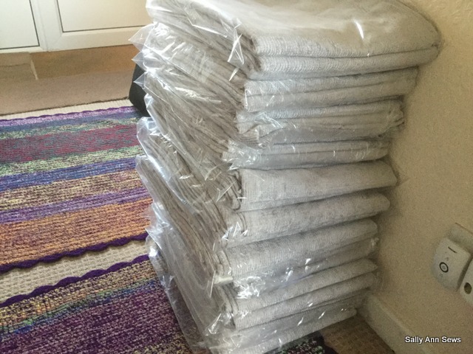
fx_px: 424
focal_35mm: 31
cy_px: 177
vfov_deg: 45.4
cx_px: 236
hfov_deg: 58.4
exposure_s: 1/33
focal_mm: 3.3
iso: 250
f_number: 2.4
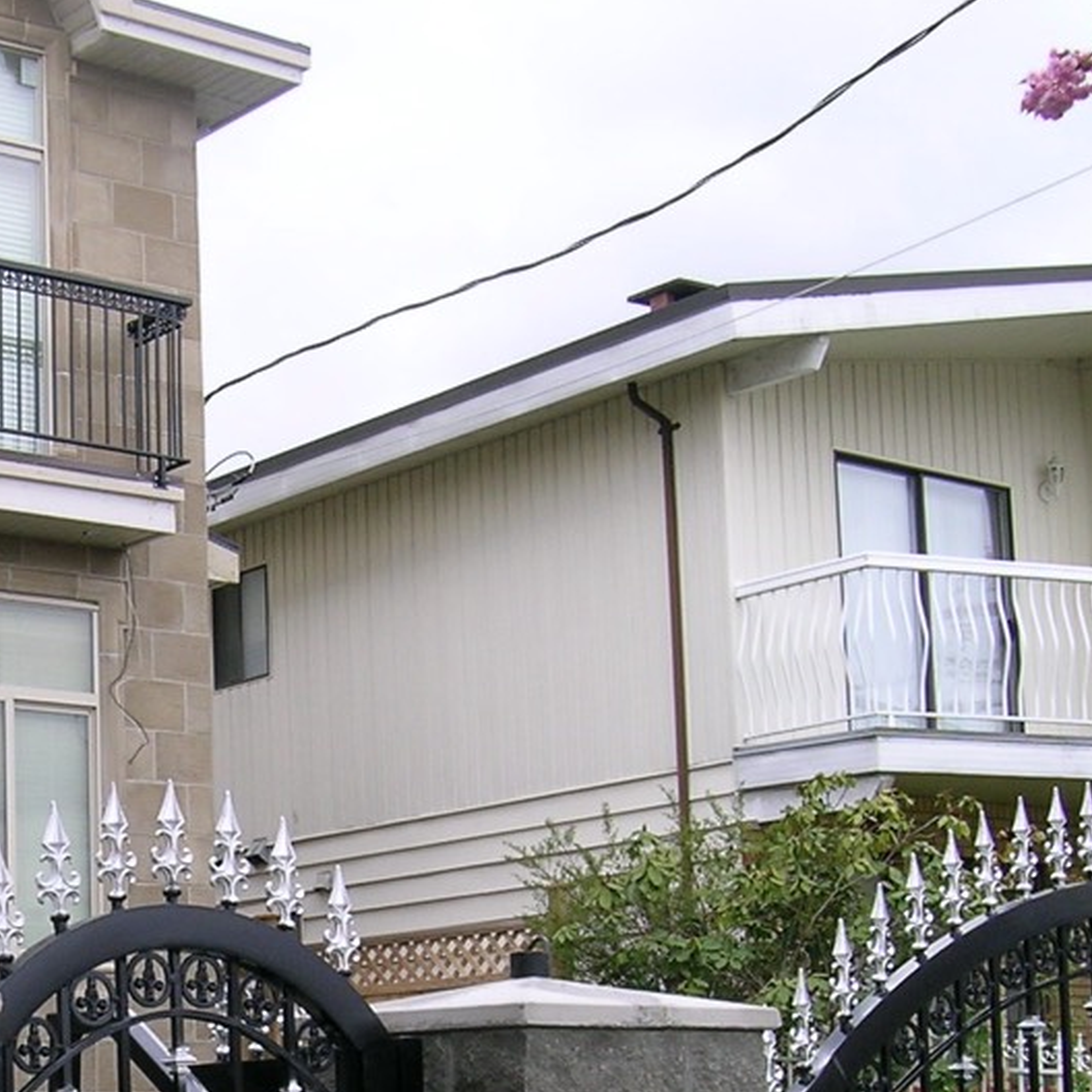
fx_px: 2677
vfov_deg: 22.4
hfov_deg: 22.1
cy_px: 1030
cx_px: -19
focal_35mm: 75
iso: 50
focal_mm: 5.8
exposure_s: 1/136
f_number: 4.4
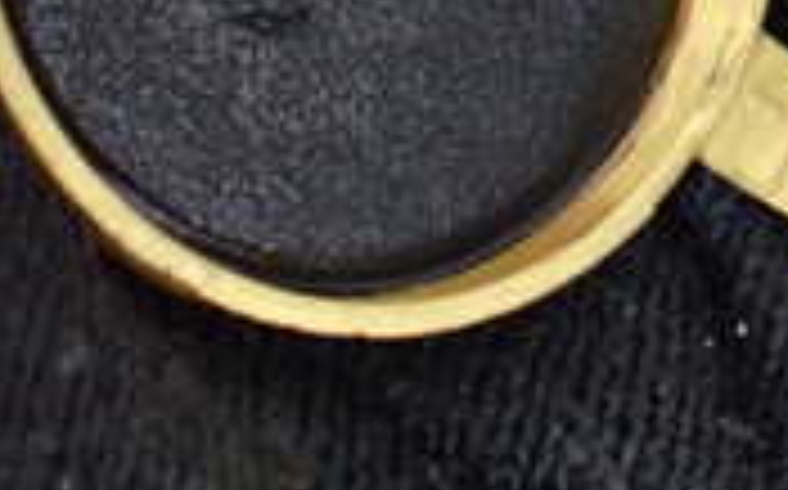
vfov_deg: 11.8
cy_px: -9
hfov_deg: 18.3
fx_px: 2339
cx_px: 910
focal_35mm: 109
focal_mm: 5.4
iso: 800
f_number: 2.3
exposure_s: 1/30
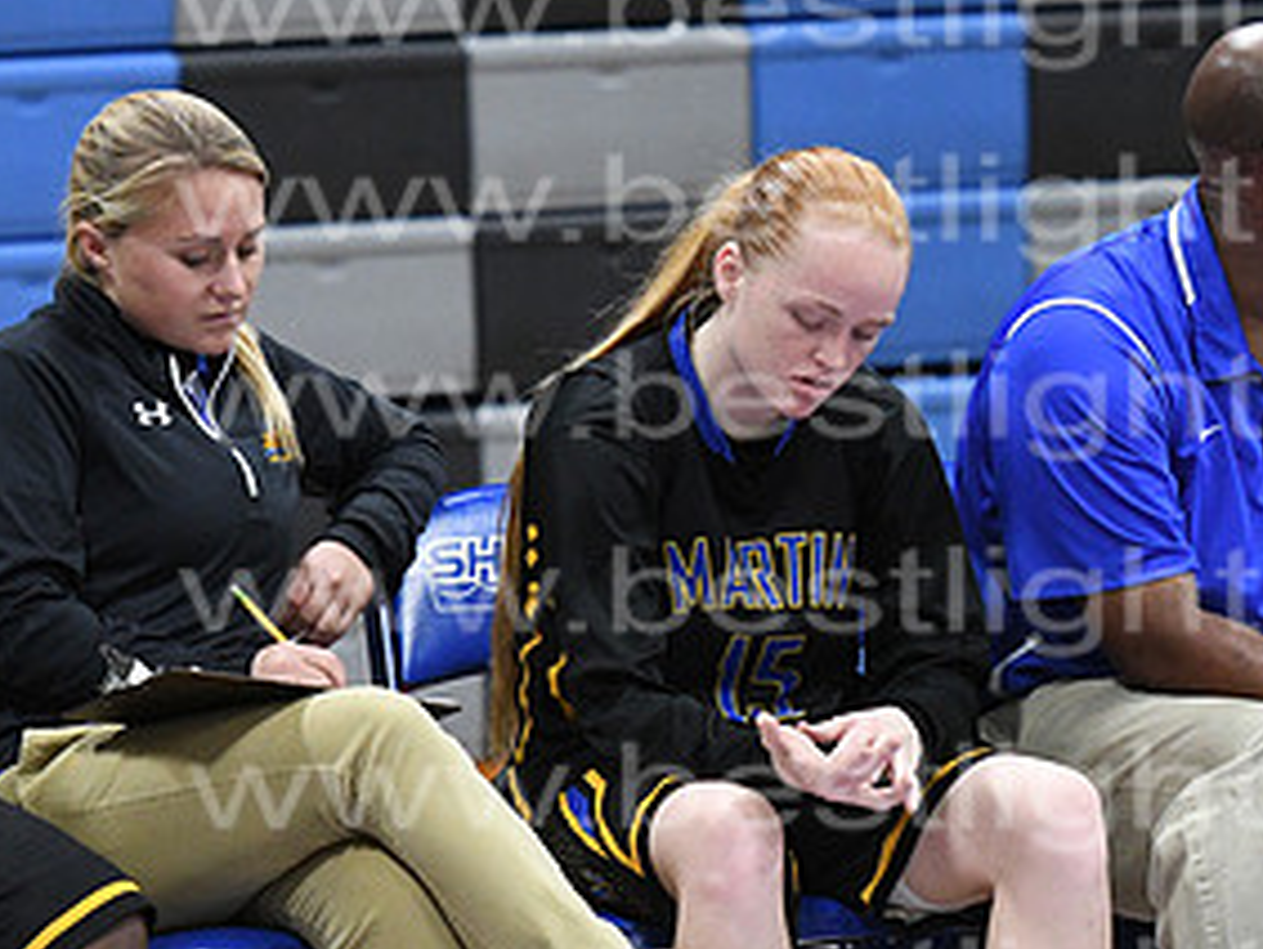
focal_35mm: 474
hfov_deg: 4.2
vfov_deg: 3.1
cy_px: 504
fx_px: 17309
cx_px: 1205
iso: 5000
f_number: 3.2
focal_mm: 160
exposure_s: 1/640
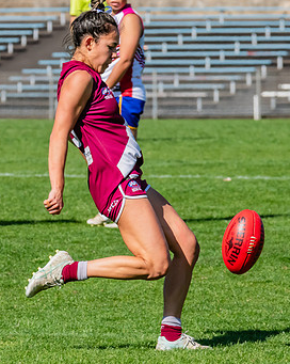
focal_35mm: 620
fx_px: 6664
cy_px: 167
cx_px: 76
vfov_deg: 3.1
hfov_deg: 2.5
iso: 800
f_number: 11
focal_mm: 270
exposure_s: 1/1250
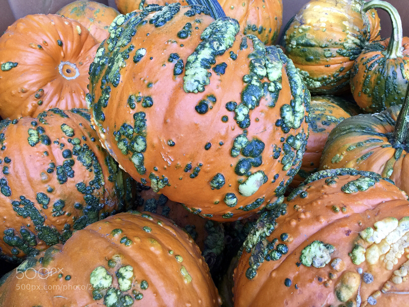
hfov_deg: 61.7
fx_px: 343
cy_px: 154
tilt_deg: -40.1
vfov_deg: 48.2
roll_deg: -0.9
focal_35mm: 29
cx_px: 204
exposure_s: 1/15
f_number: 2.2
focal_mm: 4.15
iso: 32
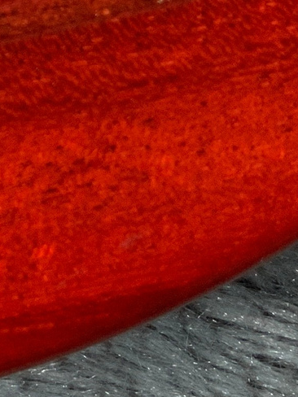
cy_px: -286
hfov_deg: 9.2
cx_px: -292
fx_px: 1745
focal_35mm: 152
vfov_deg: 12.1
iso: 50
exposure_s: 1/78
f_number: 1.8
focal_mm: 3
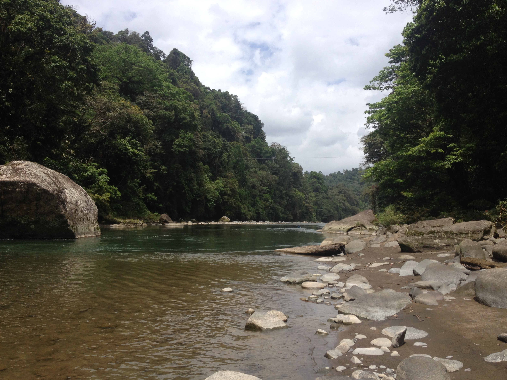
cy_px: 190
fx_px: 513
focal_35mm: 35
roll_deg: -0.4
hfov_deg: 52.6
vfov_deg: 40.7
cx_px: 254
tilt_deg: -0.4
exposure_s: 1/1905
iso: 50
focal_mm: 4.28
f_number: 2.4
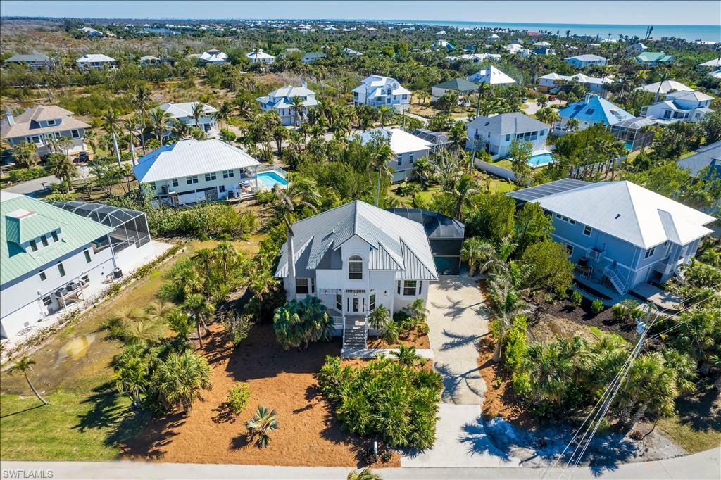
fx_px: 440
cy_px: 240
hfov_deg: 78.6
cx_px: 360
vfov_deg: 57.2
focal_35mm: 22
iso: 110
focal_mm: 8.4
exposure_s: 1/1600
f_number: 2.8
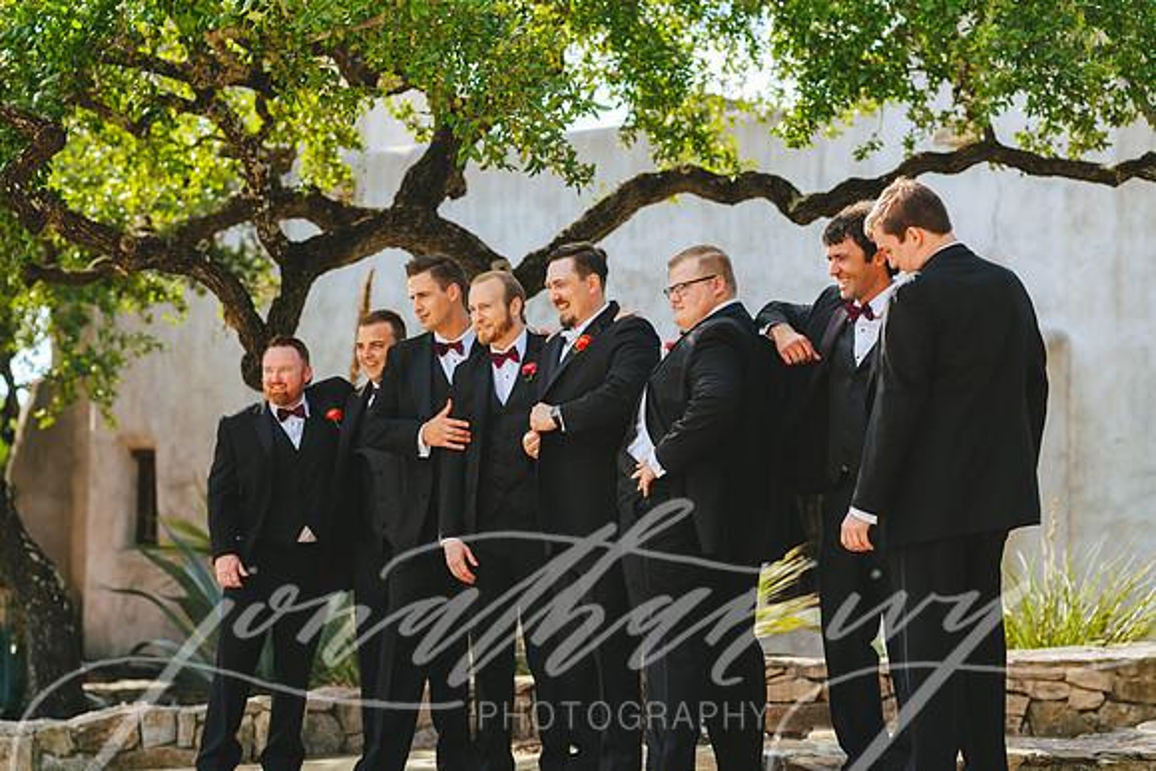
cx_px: 578
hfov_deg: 23.9
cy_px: 386
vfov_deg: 16.1
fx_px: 2730
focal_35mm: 85
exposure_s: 1/640
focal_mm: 85
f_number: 3.2
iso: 160
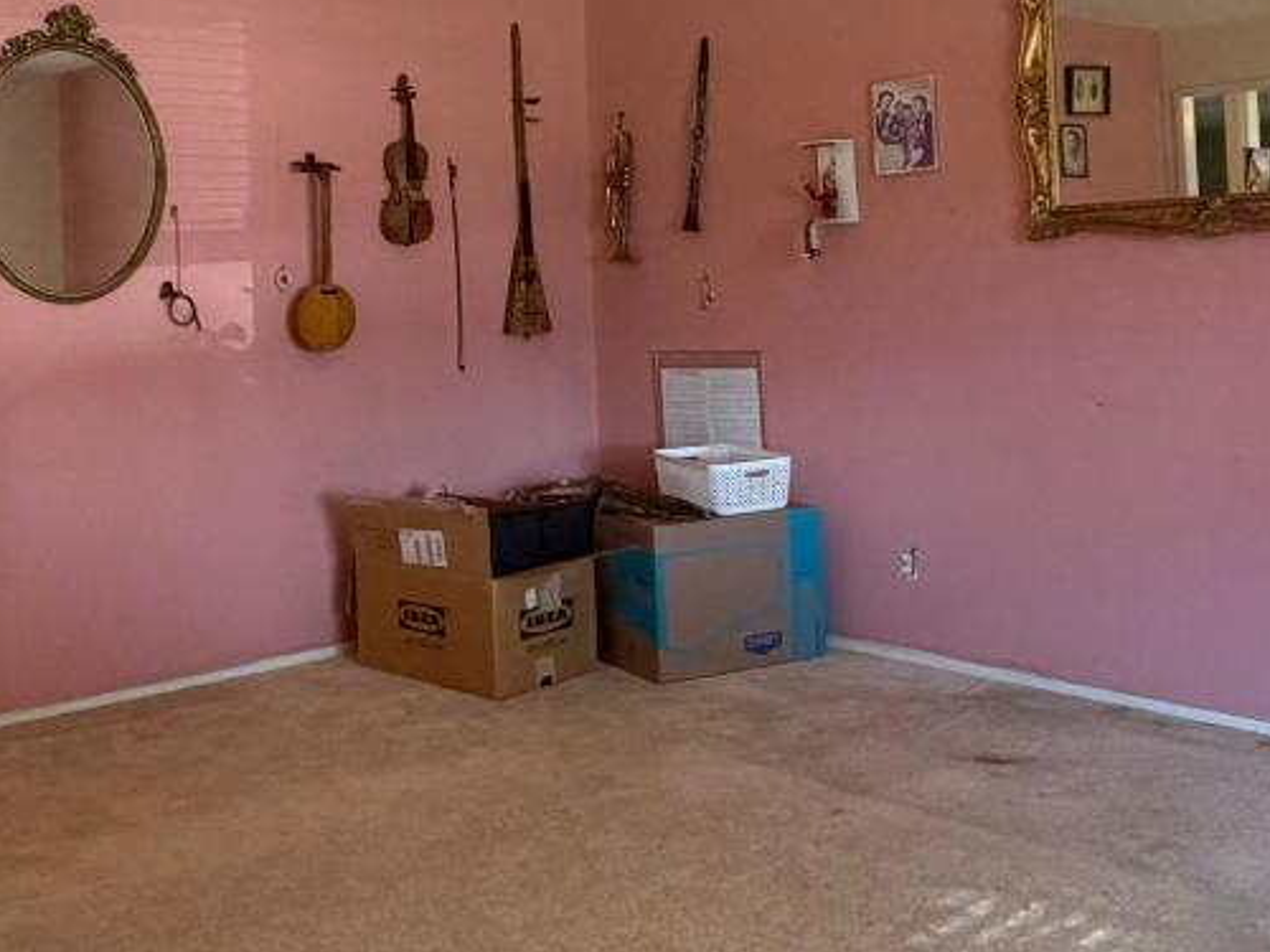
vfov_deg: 33.7
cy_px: 250
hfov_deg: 44.7
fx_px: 1541
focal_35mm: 42
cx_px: 559
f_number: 2.2
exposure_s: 1/60
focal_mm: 2.22
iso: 250
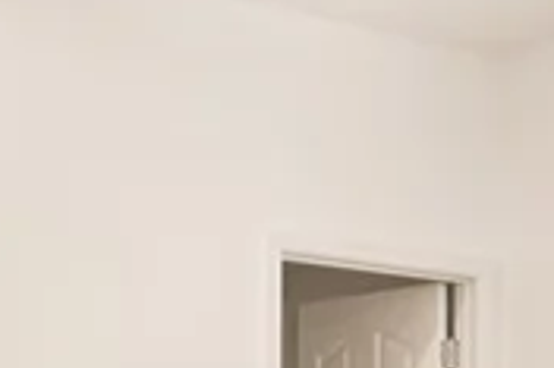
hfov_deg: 21.6
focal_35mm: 93
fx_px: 1430
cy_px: 503
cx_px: 472
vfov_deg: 14.0
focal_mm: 16
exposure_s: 1/5
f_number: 10
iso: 500
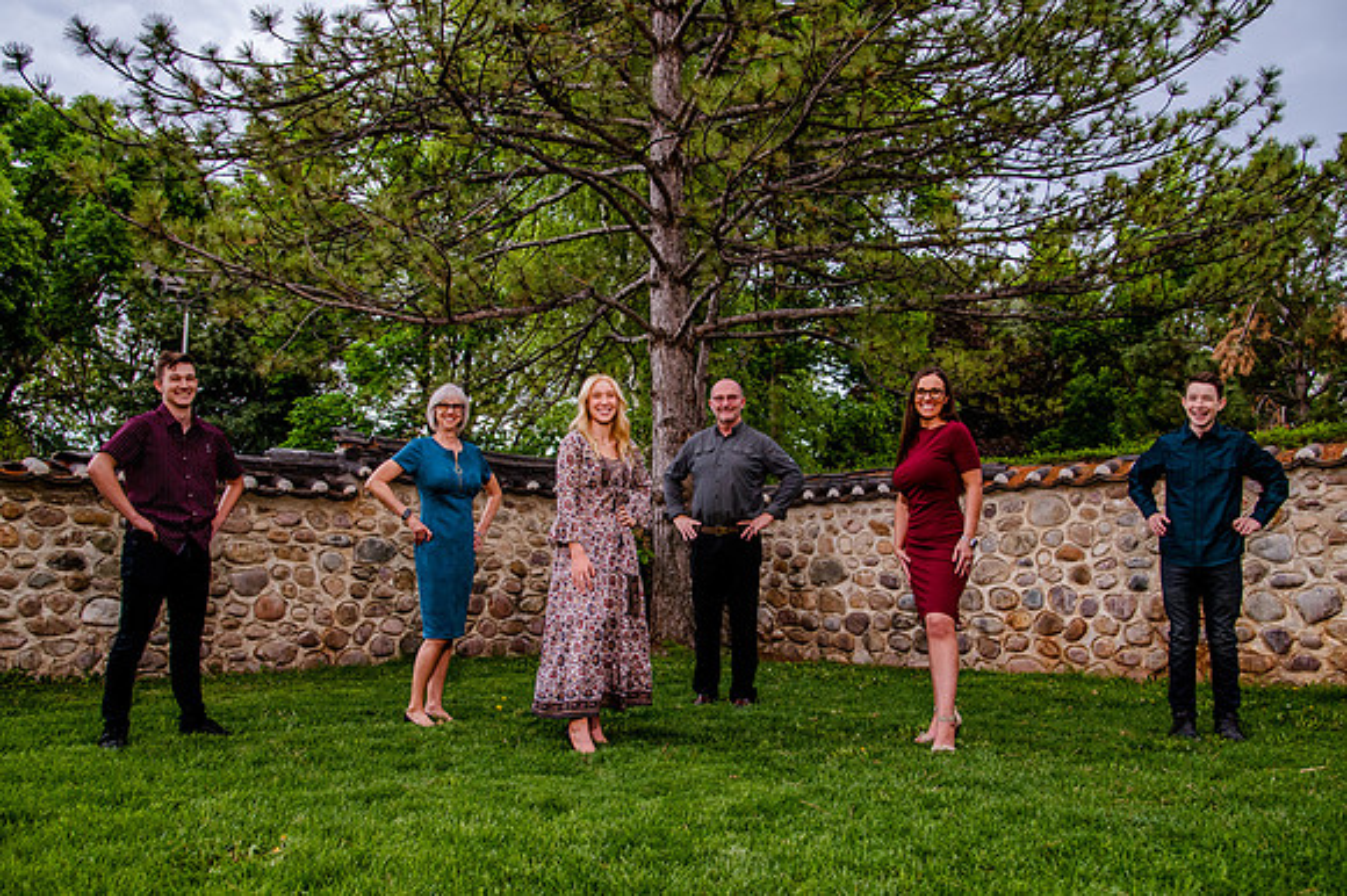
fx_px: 1010
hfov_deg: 67.4
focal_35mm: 27
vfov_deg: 47.8
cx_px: 670
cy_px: 477
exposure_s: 1/250
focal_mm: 24
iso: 1250
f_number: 5
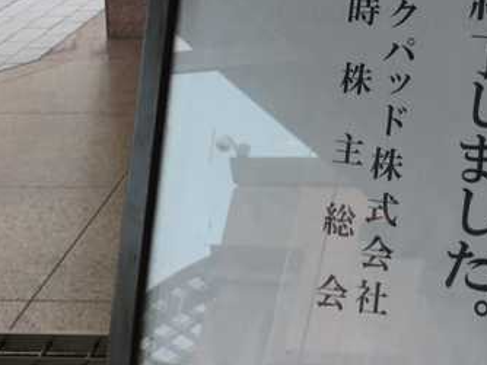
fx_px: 1251
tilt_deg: -13.1
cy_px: 18
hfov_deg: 21.9
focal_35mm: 89
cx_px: 344
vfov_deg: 16.3
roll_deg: -0.2
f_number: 2.2
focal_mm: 4.15
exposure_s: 1/279
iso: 25
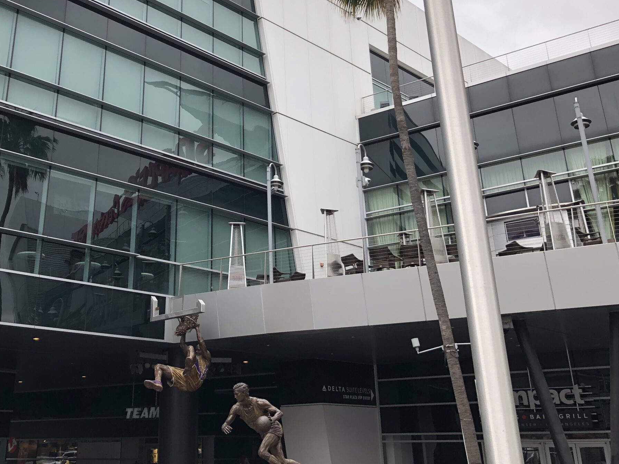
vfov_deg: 35.5
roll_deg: +0.8
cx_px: 235
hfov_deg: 46.4
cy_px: 144
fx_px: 715
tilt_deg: +23.6
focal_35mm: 40
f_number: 1.8
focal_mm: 3.99
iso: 20
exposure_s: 1/457
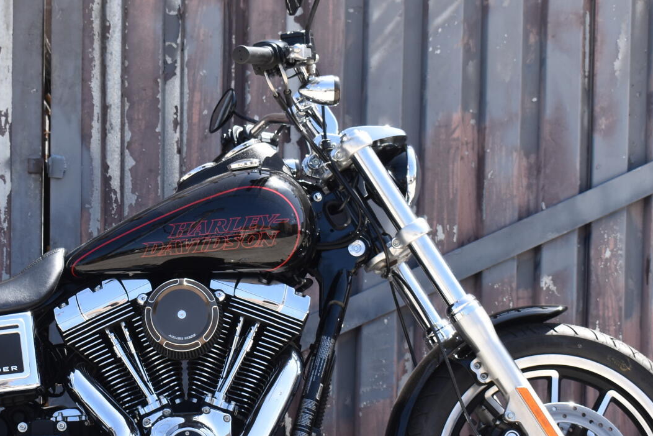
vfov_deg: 14.1
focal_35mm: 97
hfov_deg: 20.8
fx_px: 1760
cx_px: 148
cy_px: 285
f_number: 7.1
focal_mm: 34
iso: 200
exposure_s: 1/250
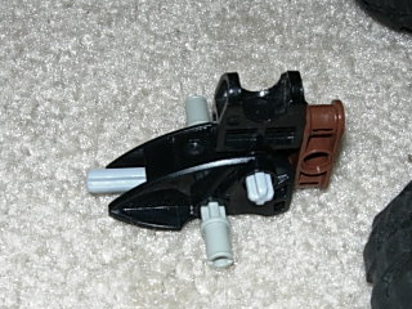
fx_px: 905
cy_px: 191
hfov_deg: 25.6
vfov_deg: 19.4
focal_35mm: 76
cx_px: 237
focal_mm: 7.8
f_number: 4.8
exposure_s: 1/64
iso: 79
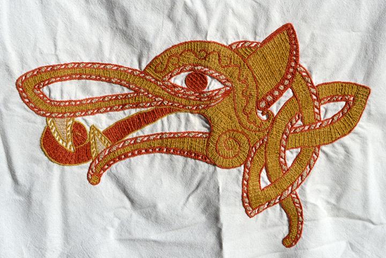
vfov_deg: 20.0
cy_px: 129
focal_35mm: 68
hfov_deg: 29.7
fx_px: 729
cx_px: 193
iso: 400
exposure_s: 1/2500
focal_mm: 68
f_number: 6.3
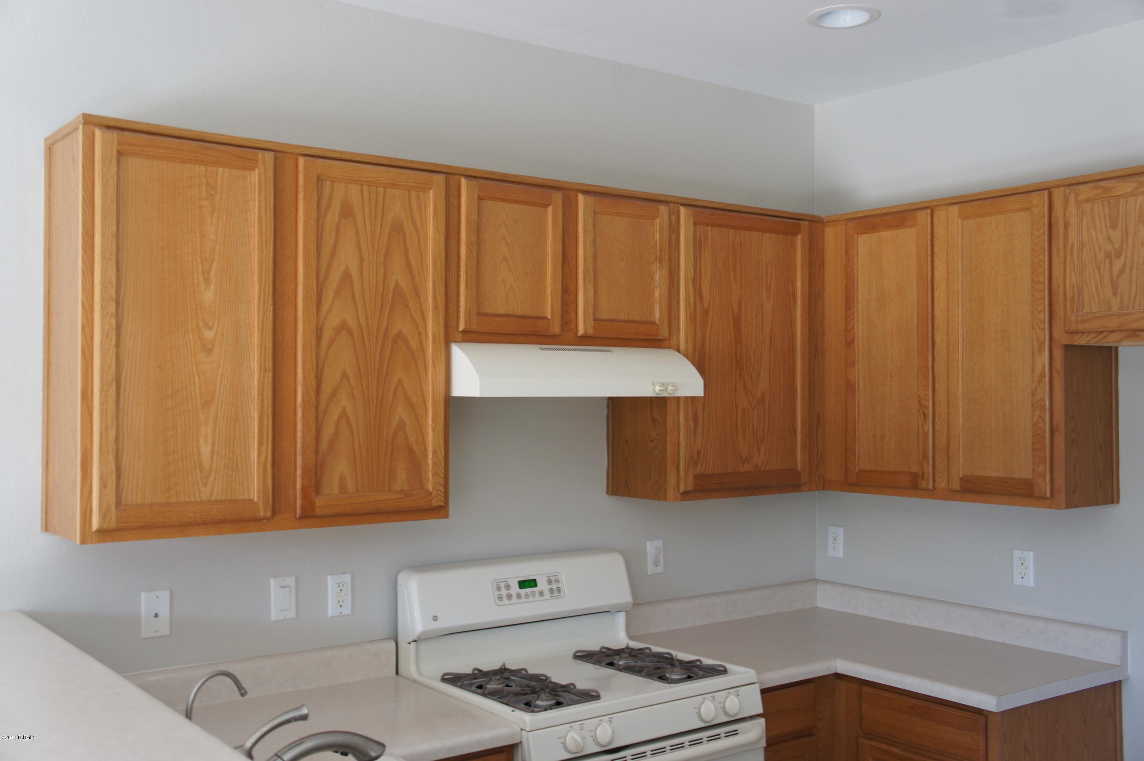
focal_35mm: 36
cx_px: 572
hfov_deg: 53.2
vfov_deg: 36.8
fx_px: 1143
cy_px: 380
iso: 200
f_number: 4.5
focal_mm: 24
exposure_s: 1/40
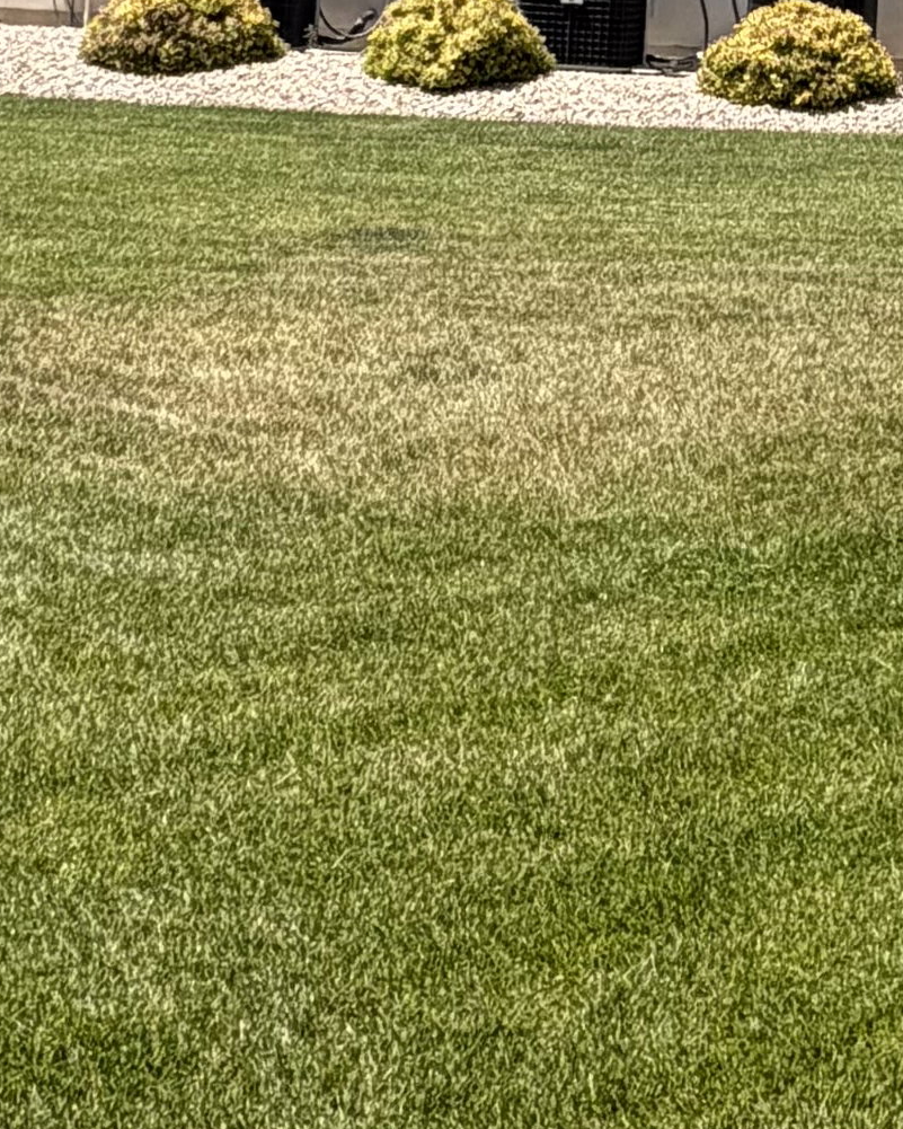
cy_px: -201
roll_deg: -3.4
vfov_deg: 22.6
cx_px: 937
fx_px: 2605
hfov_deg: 19.0
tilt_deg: +4.4
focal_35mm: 78
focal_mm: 2.22
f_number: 2.2
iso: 25
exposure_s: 1/770
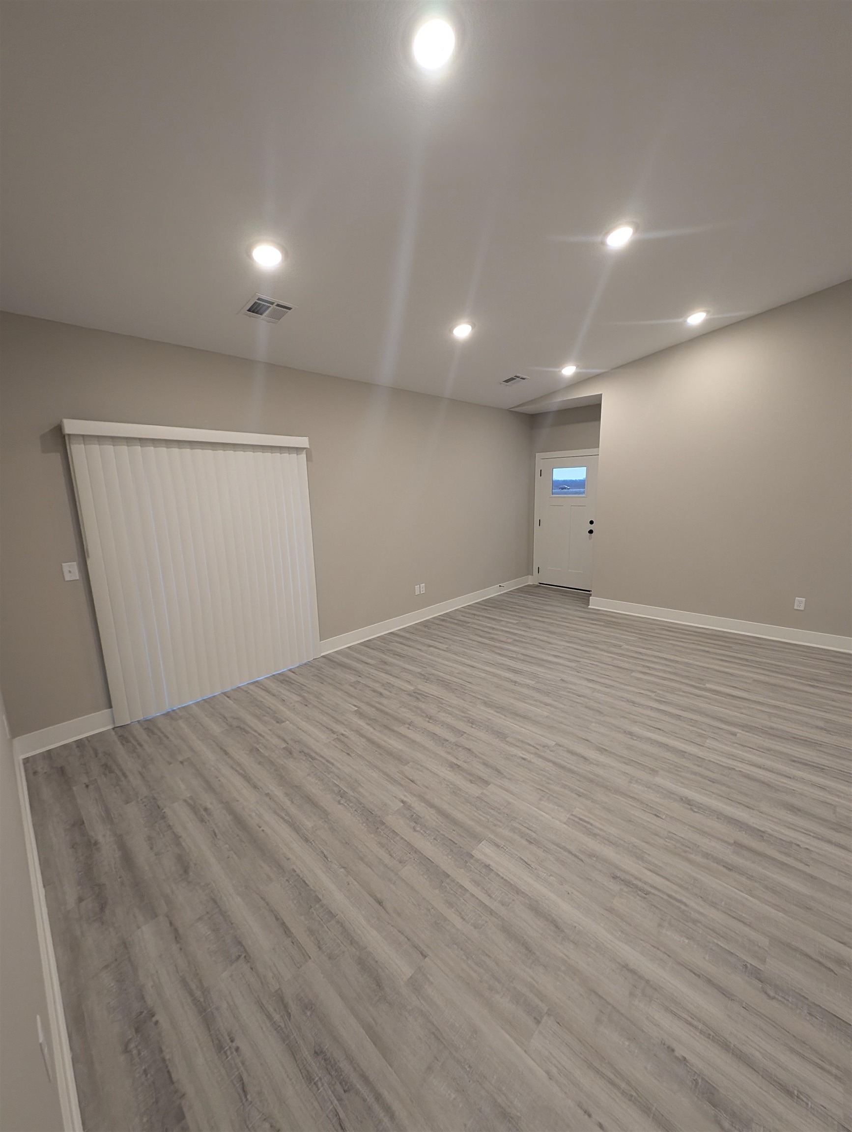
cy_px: 566
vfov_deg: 110.5
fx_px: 393
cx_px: 426
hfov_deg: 94.6
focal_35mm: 12
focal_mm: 2.23
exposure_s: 1/120
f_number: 1.95
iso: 325
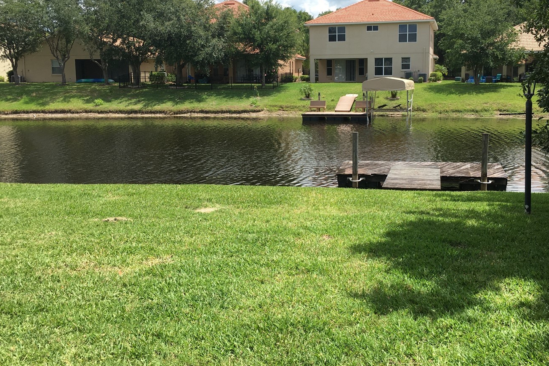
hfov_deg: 51.8
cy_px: 145
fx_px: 564
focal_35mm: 37
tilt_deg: -7.0
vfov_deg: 35.8
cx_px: 307
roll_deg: +0.3
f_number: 2.2
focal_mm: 4.15
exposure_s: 1/836
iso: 25
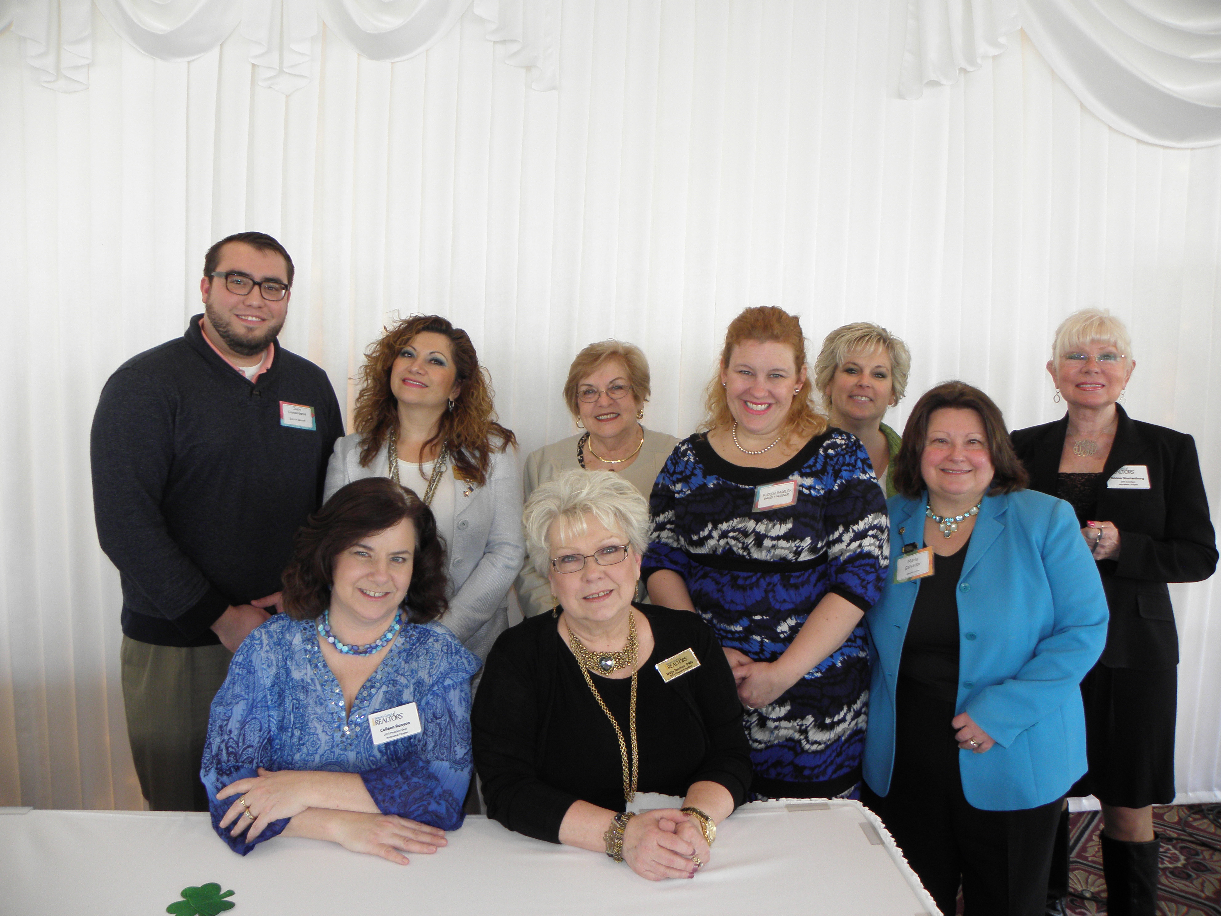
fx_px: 917
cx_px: 610
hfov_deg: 67.3
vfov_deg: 53.1
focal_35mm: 26
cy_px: 458
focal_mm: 4.6
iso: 100
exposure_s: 1/30
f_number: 2.8
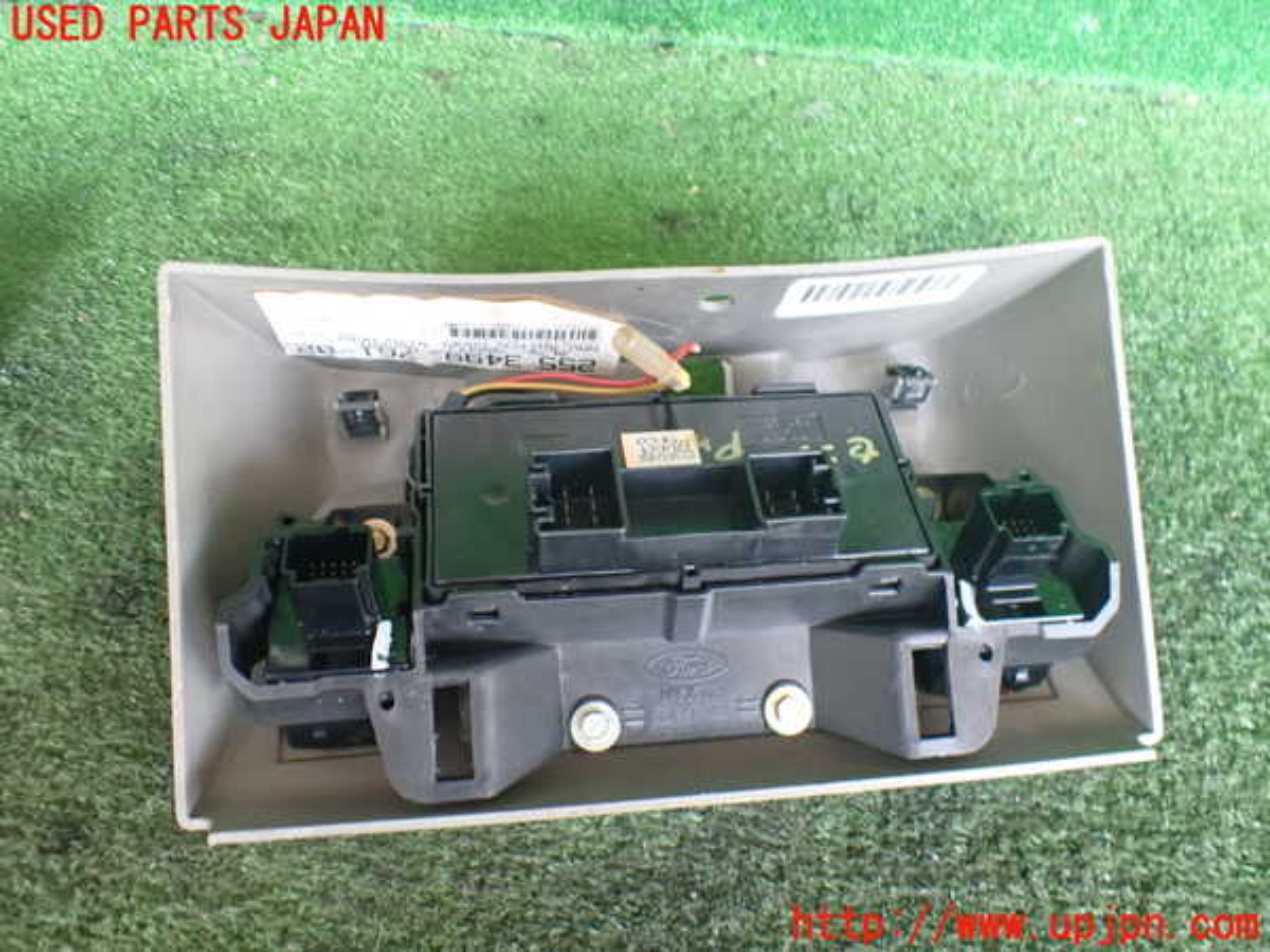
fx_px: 1101
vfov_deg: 46.8
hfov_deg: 60.0
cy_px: 476
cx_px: 635
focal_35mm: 30
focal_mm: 5.4
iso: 800
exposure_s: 1/125
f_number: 2.3
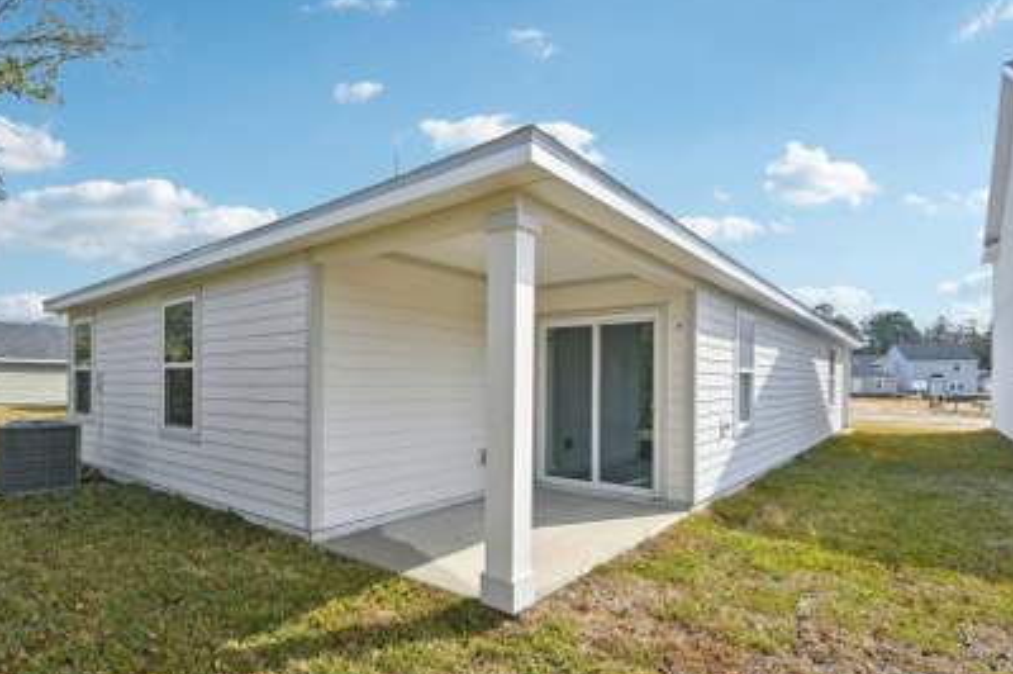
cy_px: 386
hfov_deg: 89.4
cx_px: 431
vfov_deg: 66.9
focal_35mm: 18
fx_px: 506
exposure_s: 1/500
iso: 400
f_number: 8
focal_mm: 10
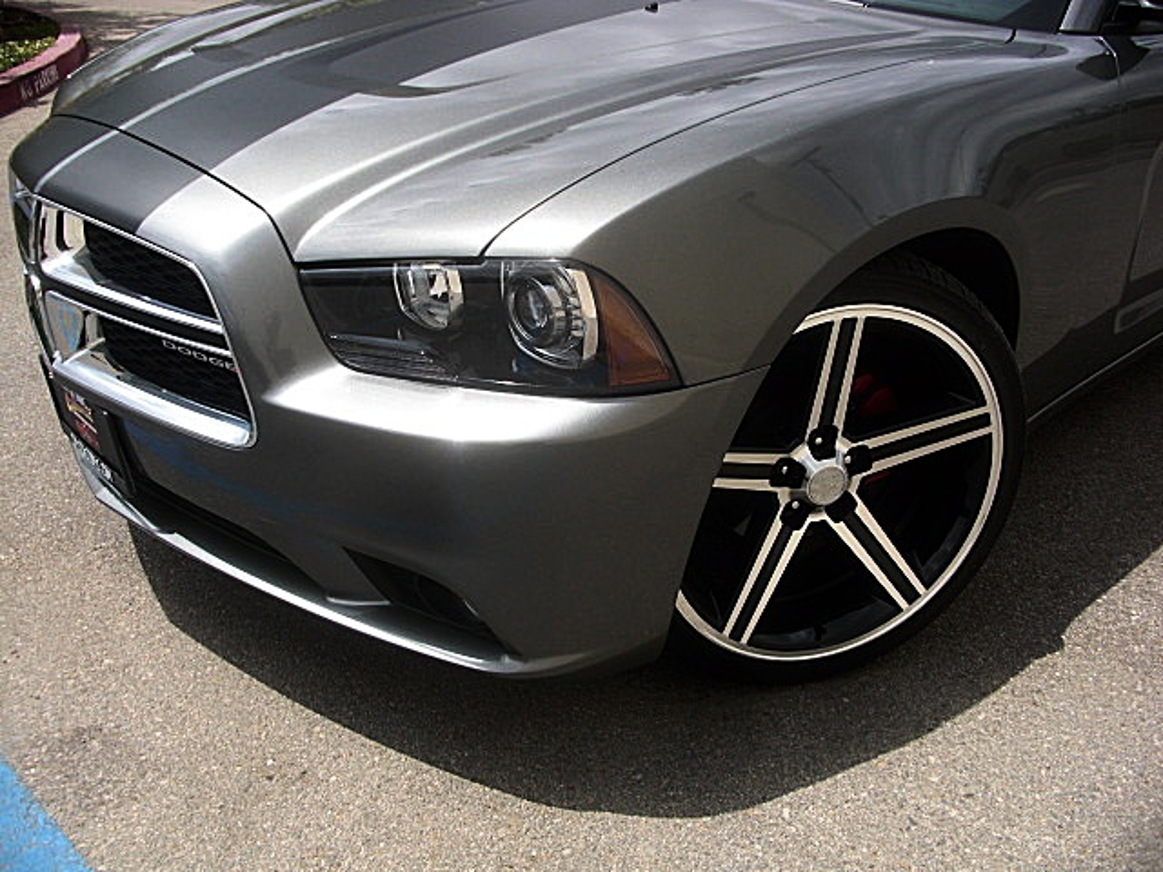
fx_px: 1209
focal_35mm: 36
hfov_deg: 51.4
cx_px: 582
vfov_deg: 39.7
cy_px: 436
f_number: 7.9
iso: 50
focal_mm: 6.3
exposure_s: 1/125
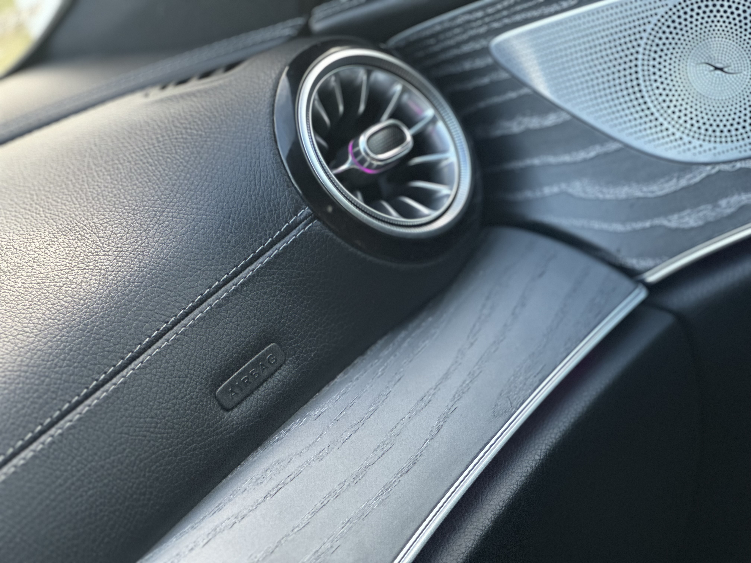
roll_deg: +26.2
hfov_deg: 25.3
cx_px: 376
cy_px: 282
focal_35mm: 77
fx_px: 1671
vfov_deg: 19.1
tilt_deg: -16.4
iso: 200
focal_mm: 9
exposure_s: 1/68
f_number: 2.8
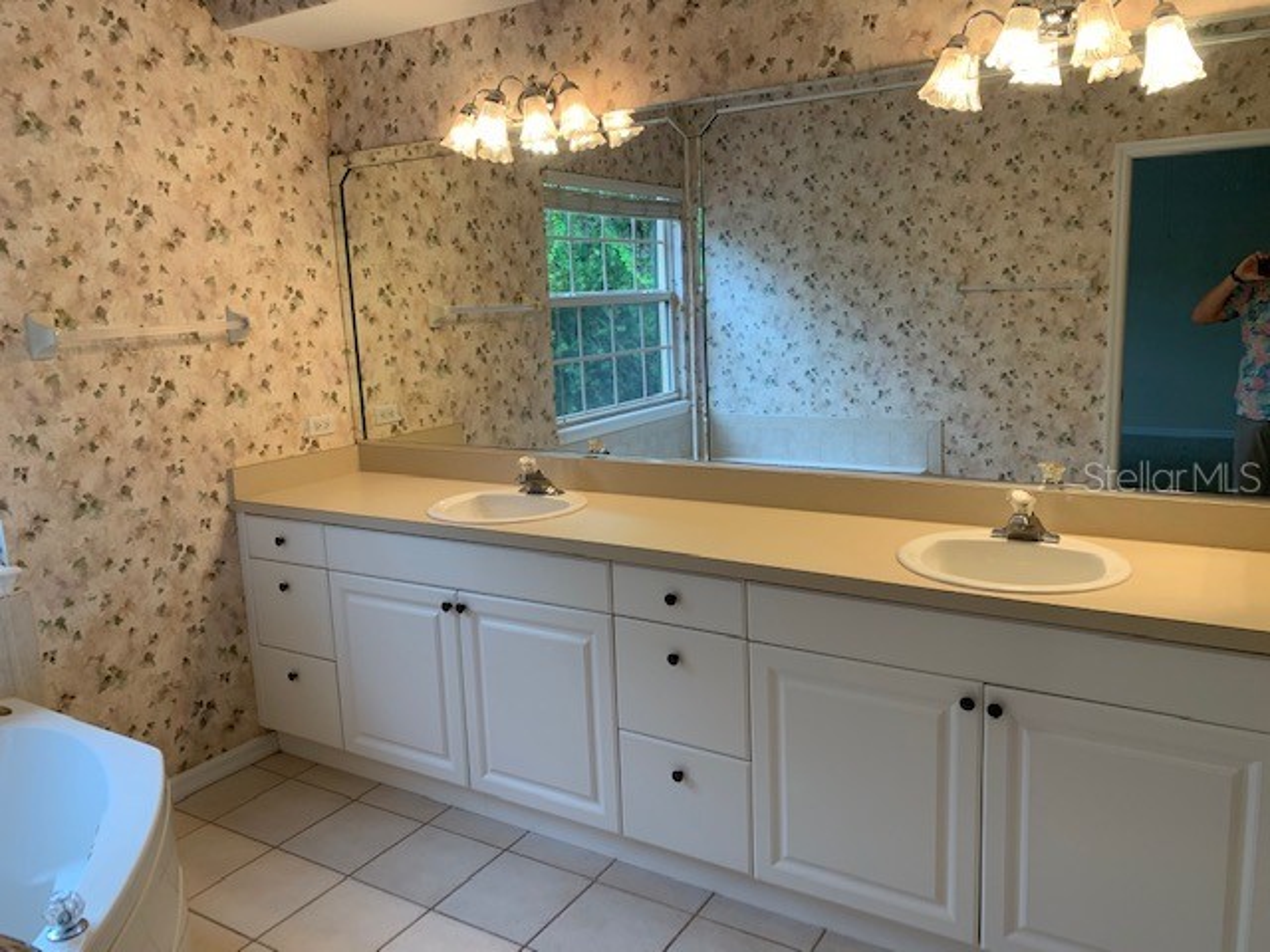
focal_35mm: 26
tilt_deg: -10.3
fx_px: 954
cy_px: 476
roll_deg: +2.5
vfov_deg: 53.1
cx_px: 635
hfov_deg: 67.3
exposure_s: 1/120
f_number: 1.8
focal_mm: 4.25
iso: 80
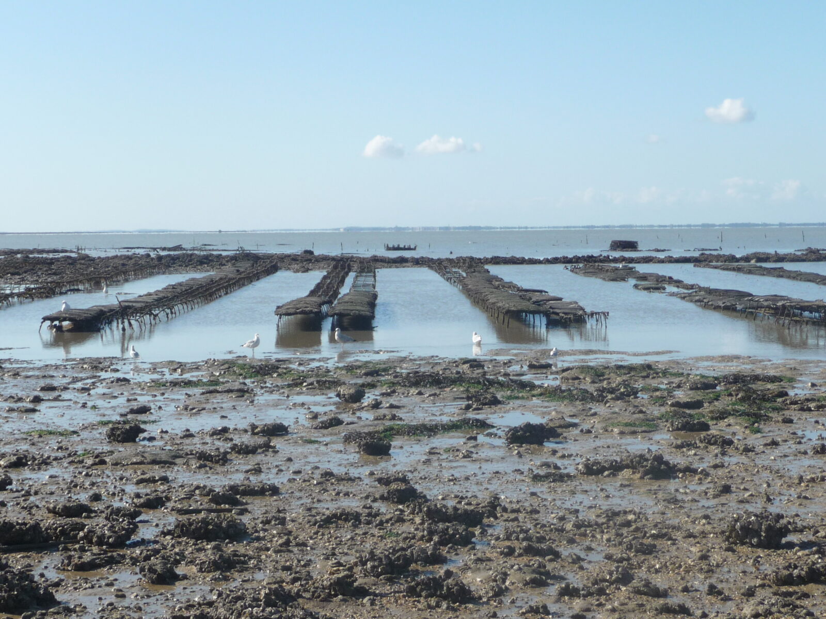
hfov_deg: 23.3
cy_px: 310
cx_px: 413
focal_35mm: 84
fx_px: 2004
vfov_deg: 17.6
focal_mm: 10.5
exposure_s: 1/640
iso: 100
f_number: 4.5
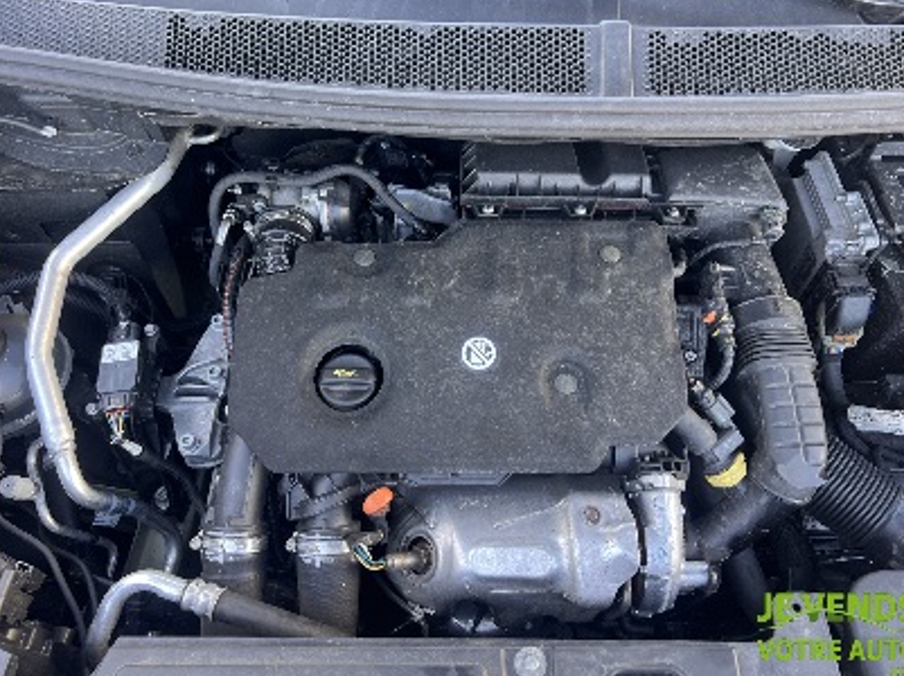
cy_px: 327
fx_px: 704
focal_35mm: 27
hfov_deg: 65.4
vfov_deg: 51.3
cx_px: 462
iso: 100
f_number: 1.5
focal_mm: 5.7
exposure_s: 1/121
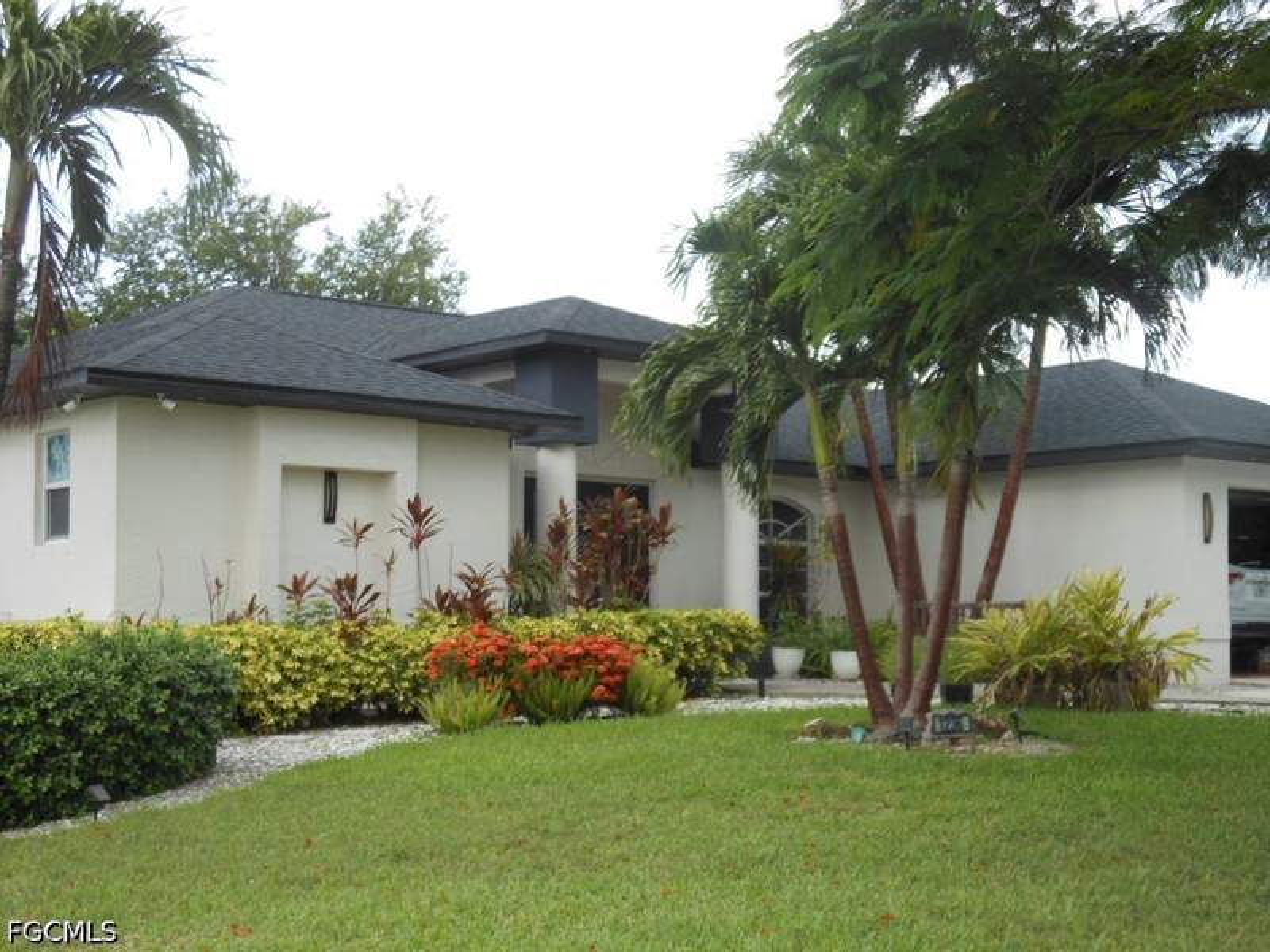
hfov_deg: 33.8
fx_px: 2091
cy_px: 476
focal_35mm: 57
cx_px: 635
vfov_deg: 25.7
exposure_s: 1/100
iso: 80
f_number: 4.1
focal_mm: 10.2
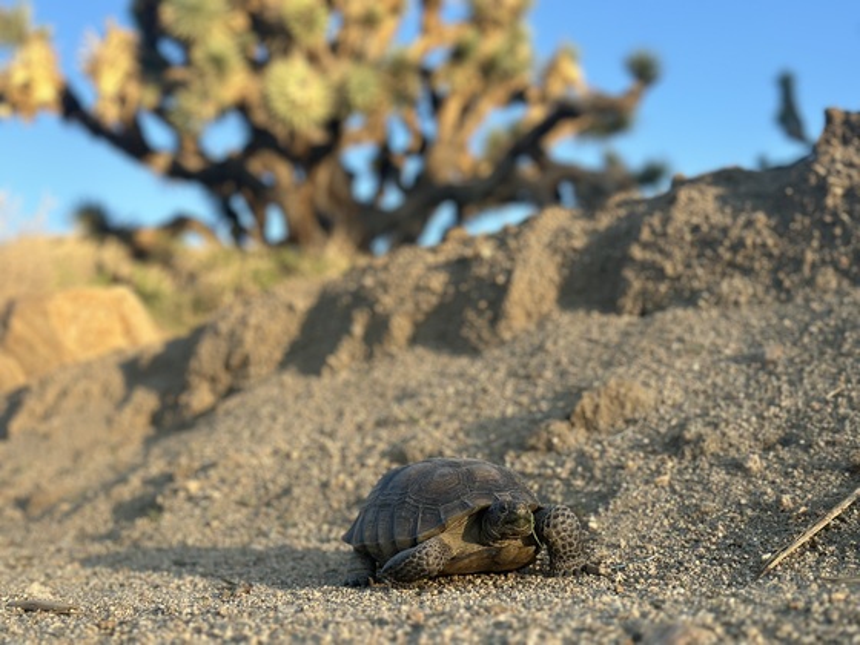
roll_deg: -0.1
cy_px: 322
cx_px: 430
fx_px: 1193
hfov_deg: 39.7
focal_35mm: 48
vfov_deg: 30.3
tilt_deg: +8.0
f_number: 1.78
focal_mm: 6.86
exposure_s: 1/1062
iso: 80
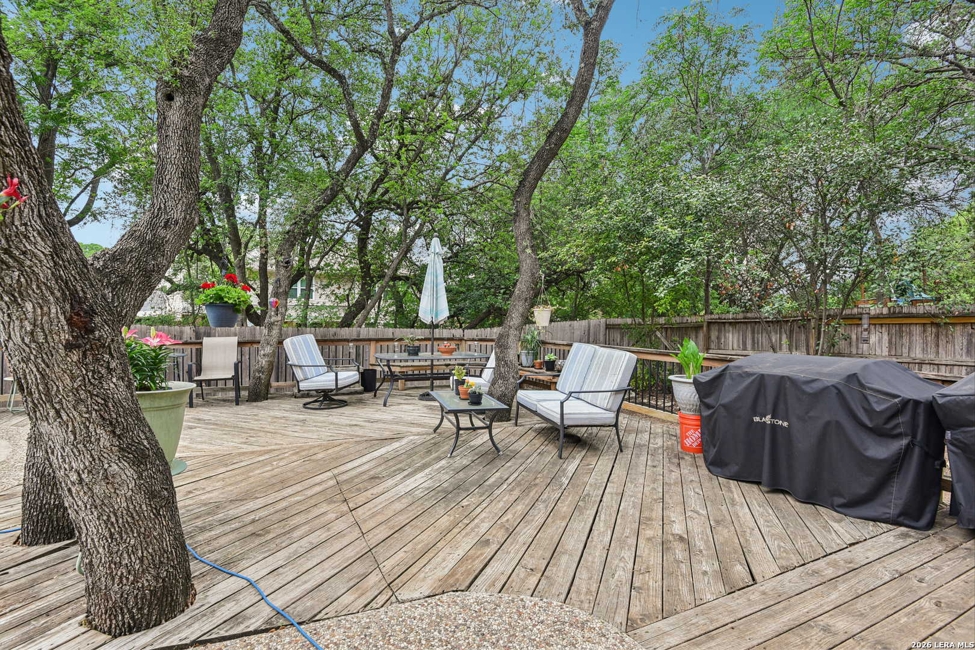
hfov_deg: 93.3
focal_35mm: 17
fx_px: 460
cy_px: 325
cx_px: 488
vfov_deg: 70.4
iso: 400
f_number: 8
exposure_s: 1/125
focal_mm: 17
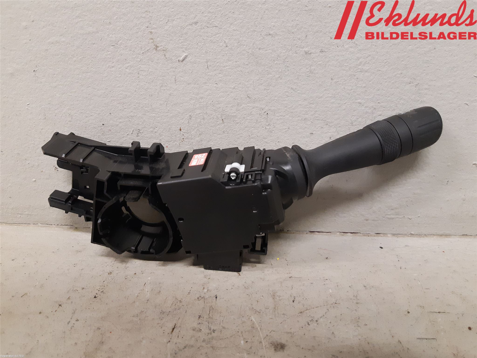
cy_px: 179
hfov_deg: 67.3
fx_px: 358
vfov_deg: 53.1
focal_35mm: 26
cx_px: 238
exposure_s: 1/50
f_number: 1.7
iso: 320
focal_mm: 3.93
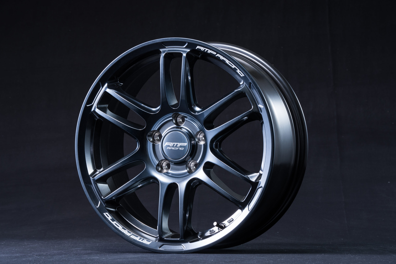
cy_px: 132
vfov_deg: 7.4
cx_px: 198
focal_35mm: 186
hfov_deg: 11.1
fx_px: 2046
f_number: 13
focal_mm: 186
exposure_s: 1/100
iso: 250
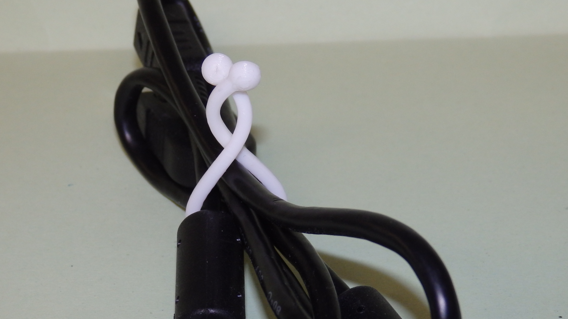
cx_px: 294
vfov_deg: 14.2
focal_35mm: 85
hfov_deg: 25.0
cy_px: 205
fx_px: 1280
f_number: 4.2
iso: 200
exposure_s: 1/40
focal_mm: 10.8
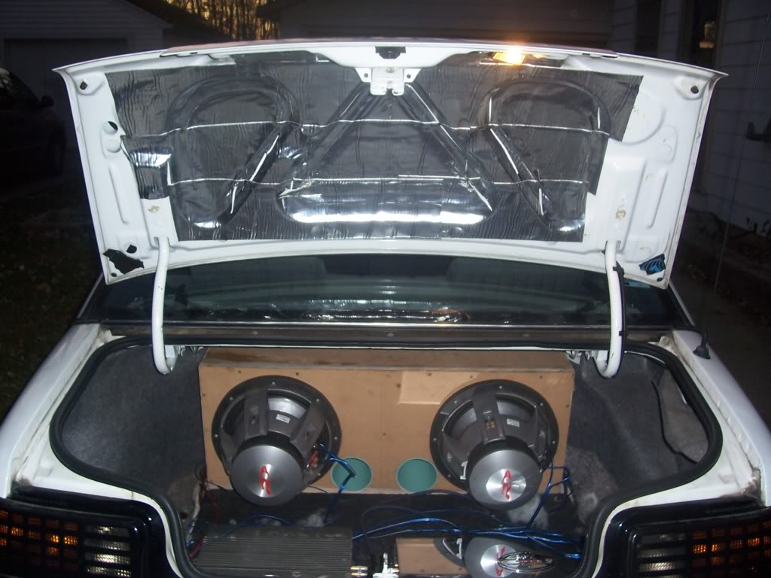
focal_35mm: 34
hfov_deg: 54.0
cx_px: 386
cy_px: 289
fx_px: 757
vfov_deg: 41.8
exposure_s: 1/60
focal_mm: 5.6
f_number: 2.7
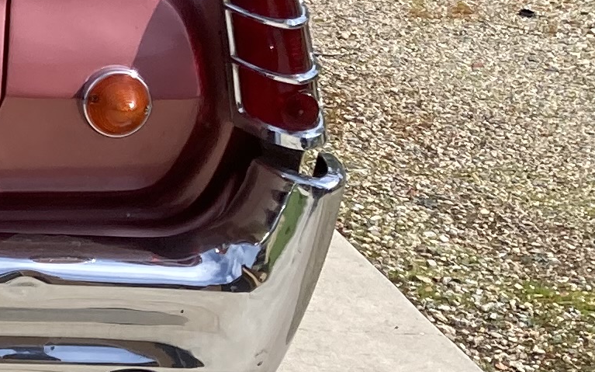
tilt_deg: -18.9
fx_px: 2529
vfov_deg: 8.4
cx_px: -667
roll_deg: -0.3
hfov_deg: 11.7
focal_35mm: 156
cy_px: 169
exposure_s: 1/2667
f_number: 1.8
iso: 20
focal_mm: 3.99
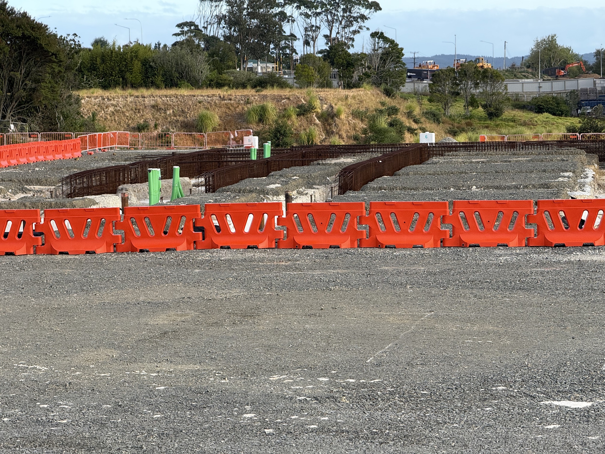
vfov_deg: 12.3
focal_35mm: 120
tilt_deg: -2.5
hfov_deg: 16.4
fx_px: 2097
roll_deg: +1.2
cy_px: 227
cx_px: 302
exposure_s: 1/473
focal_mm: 15.66
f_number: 2.8
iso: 64
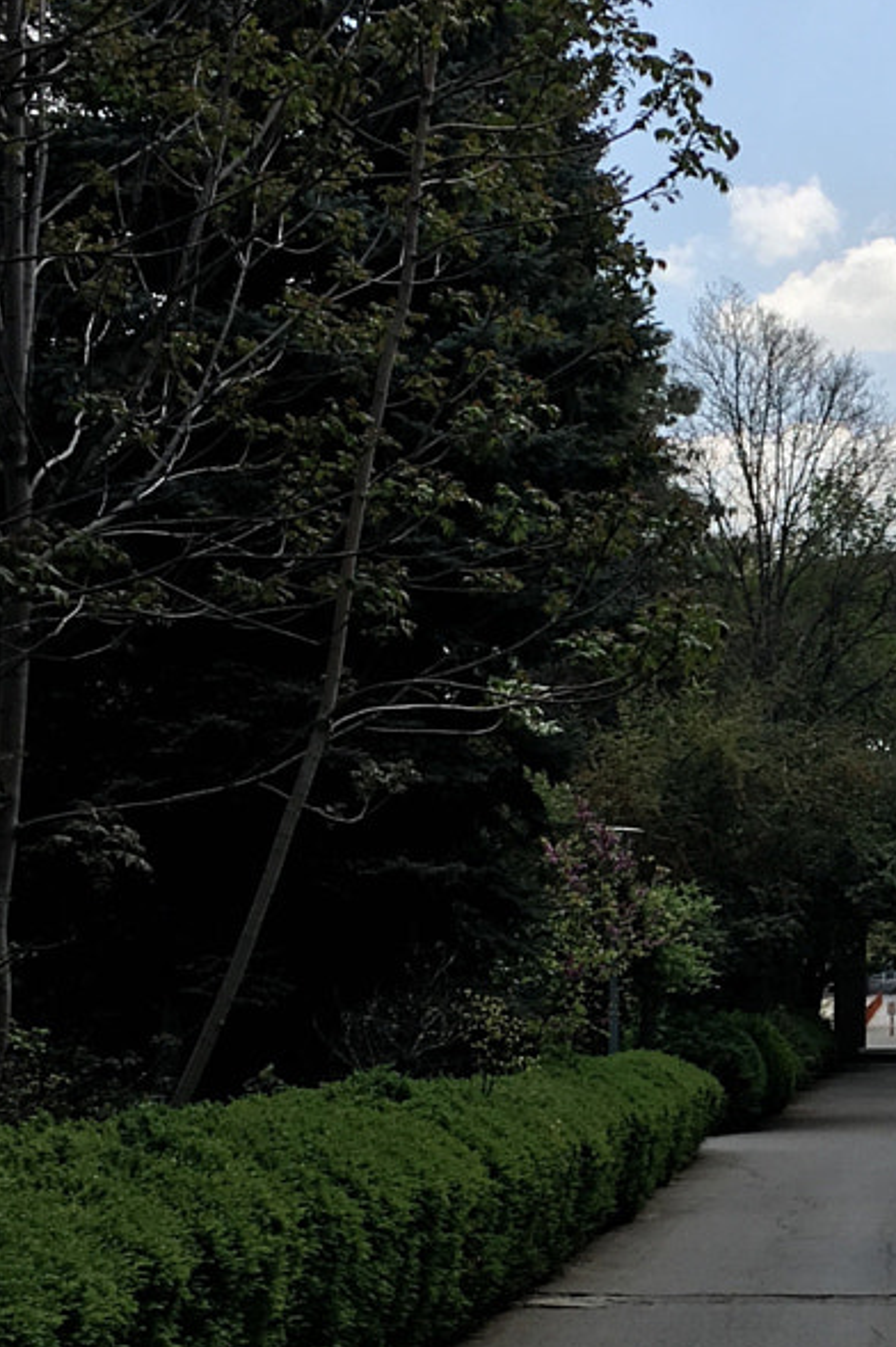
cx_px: 907
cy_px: 885
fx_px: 3065
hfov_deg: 16.3
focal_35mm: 82
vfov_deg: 24.7
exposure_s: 1/1637
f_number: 2.2
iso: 25
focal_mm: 4.15
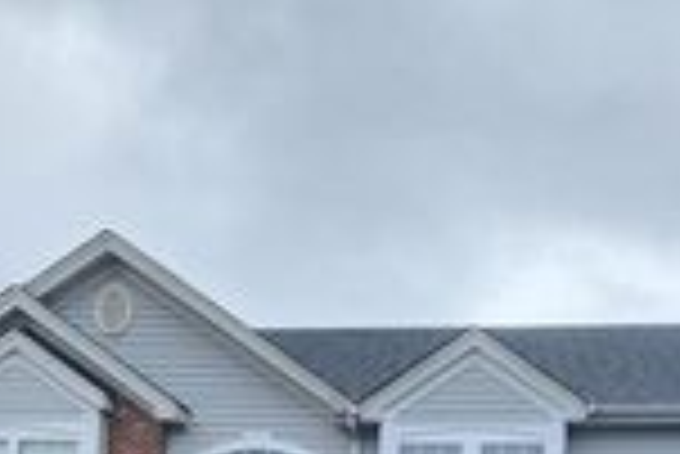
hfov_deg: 25.5
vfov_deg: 15.4
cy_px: 766
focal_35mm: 79
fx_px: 1494
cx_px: 473
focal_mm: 6.4
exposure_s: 1/205
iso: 12
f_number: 1.8
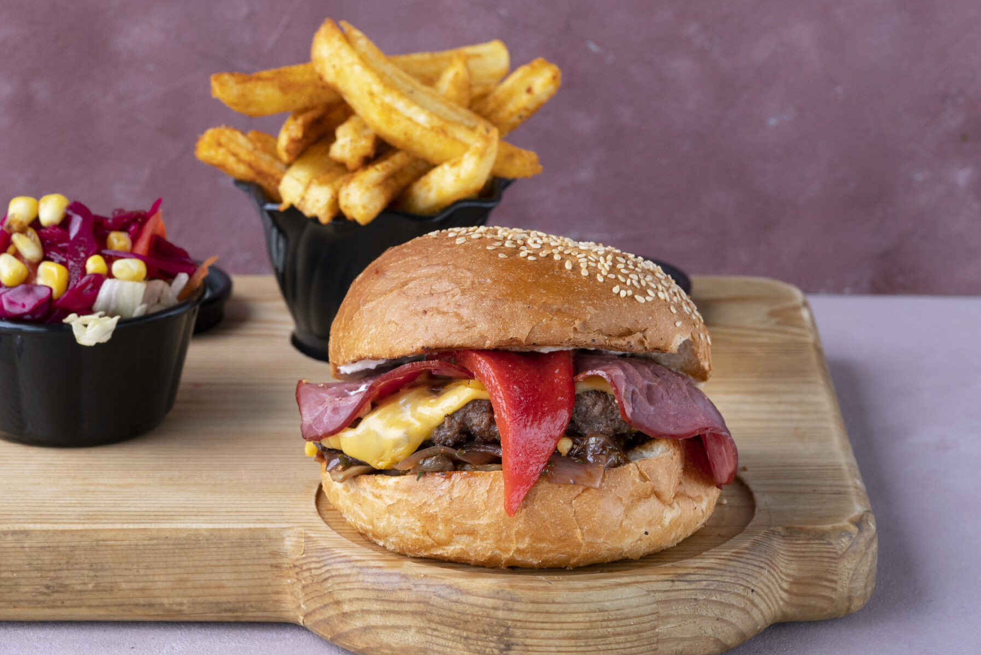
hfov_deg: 16.9
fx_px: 3298
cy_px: 253
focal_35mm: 121
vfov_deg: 11.3
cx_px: 310
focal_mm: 85
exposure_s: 1/90
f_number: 8
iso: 500
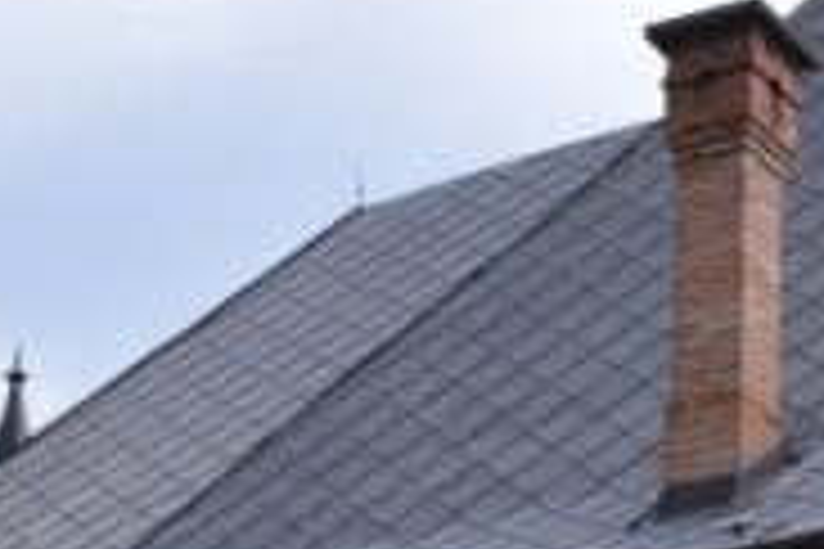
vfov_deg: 7.1
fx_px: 4234
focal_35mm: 185
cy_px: 1184
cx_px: 693
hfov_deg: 11.1
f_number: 6.3
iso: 100
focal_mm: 22
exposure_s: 1/160
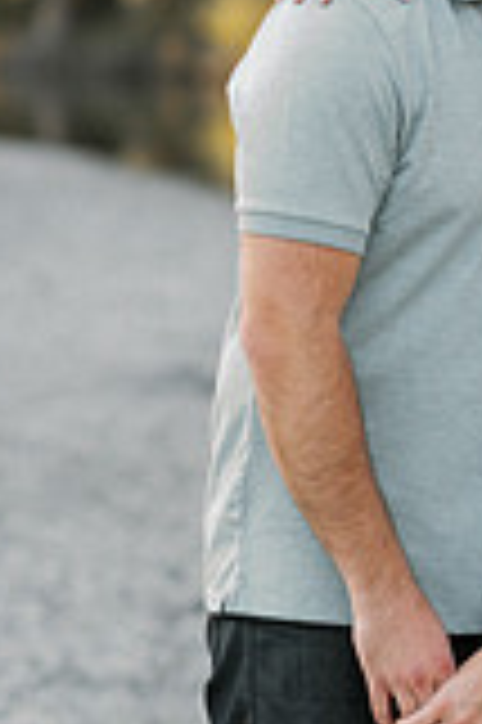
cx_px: 541
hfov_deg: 5.7
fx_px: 4790
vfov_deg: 8.6
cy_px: 589
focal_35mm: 238
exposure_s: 1/400
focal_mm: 85
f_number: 2.5
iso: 125
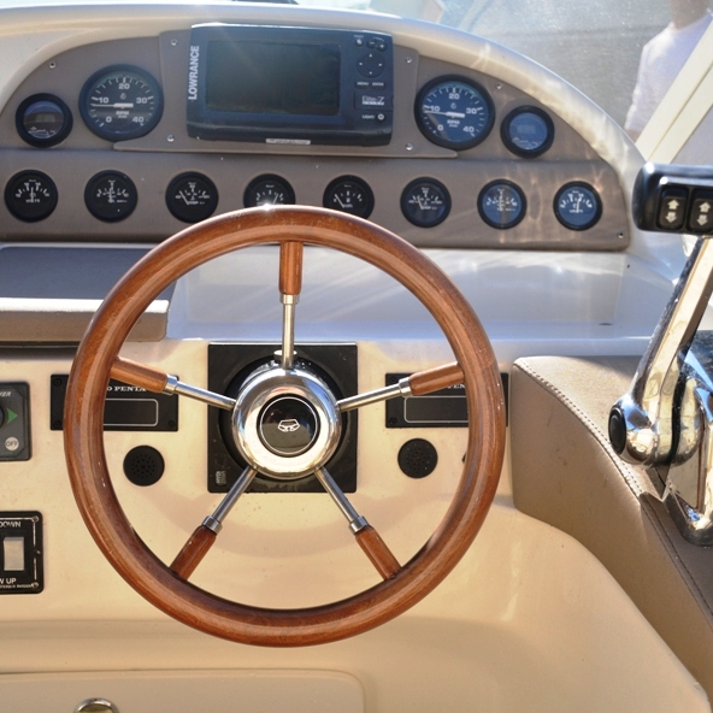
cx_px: 360
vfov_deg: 37.8
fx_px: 1040
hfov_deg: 37.8
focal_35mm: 45
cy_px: 355
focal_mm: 23
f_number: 3.8
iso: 100
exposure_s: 1/500
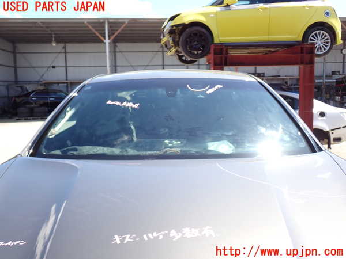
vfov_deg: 39.7
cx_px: 173
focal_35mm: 36
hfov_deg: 51.4
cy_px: 130
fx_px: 360
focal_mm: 6.37
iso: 100
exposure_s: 1/500
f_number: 2.5
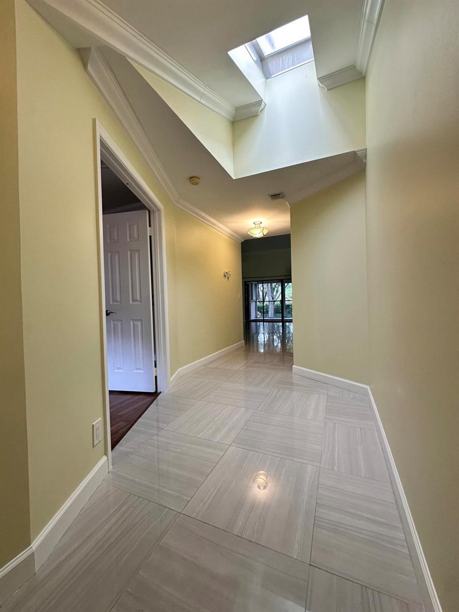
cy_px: 306
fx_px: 248
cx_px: 230
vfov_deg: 102.1
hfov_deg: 85.7
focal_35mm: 14
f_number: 2.2
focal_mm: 2.22
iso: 160
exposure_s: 1/120
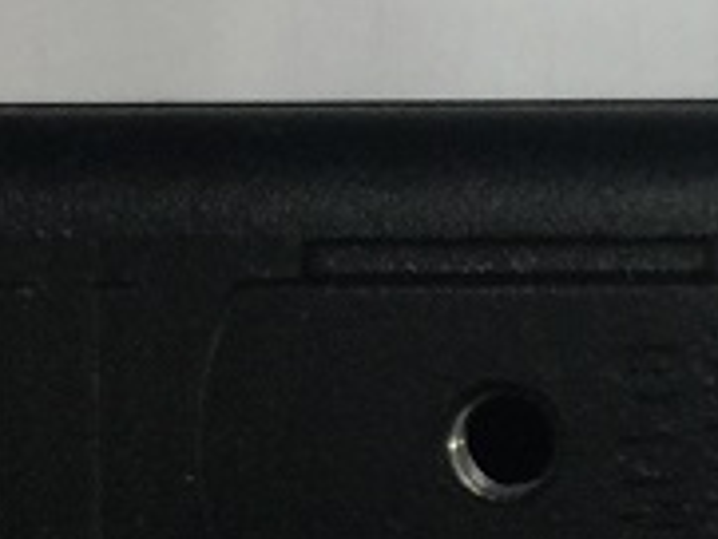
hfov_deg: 11.7
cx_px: 936
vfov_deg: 9.1
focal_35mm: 164
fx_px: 3404
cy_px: 182
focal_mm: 4.15
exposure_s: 1/33
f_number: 2.2
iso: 40
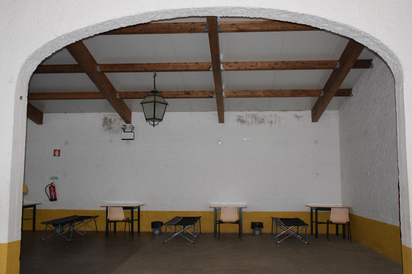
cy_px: 137
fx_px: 395
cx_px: 206
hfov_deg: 55.1
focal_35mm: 34
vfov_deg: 38.4
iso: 1100
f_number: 3.8
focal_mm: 23
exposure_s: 1/60
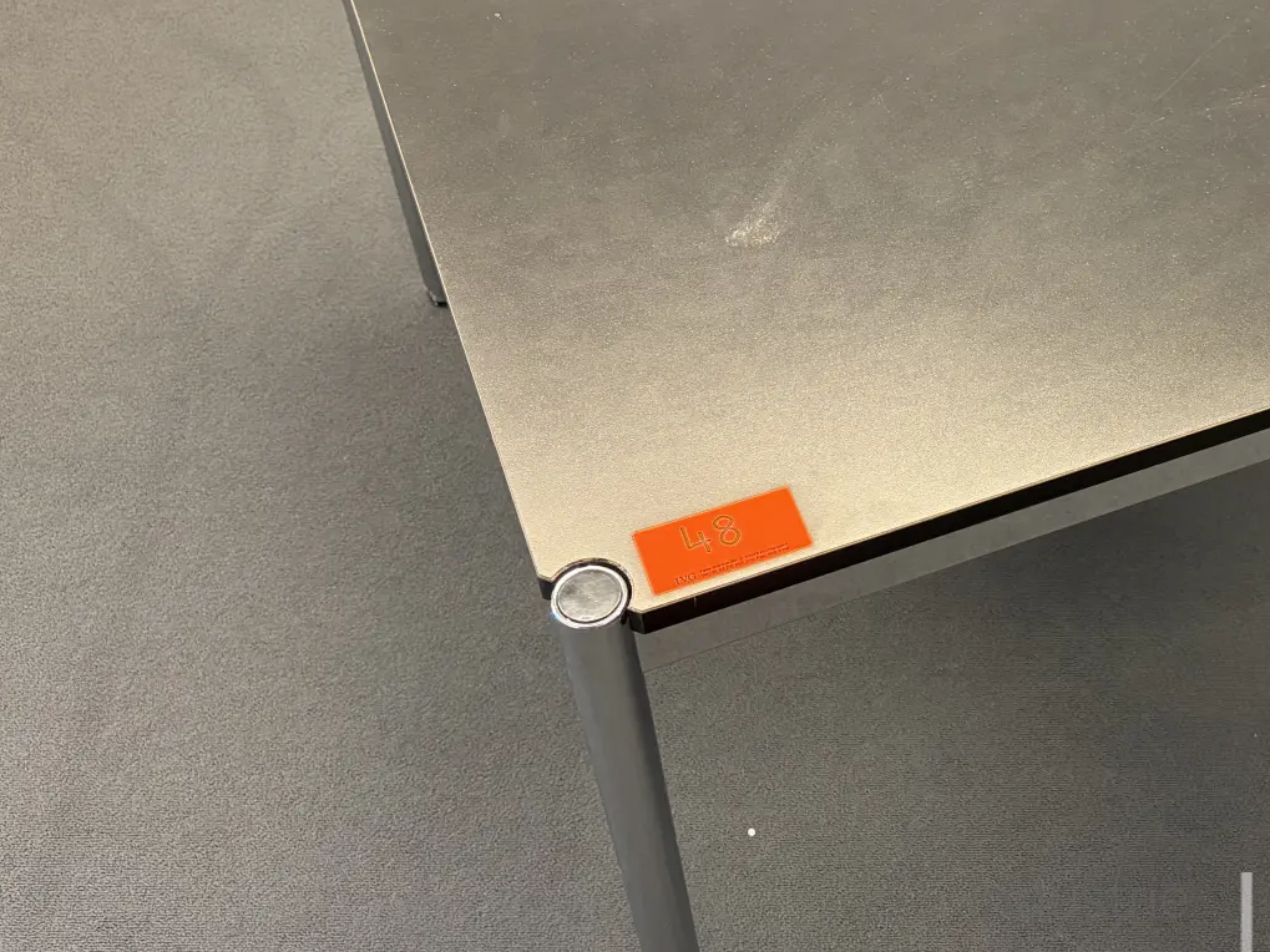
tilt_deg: -48.5
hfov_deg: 37.3
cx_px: 1043
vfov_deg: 29.5
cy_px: 340
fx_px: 1798
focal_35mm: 49
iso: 200
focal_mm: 5.96
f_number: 1.6
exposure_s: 1/50
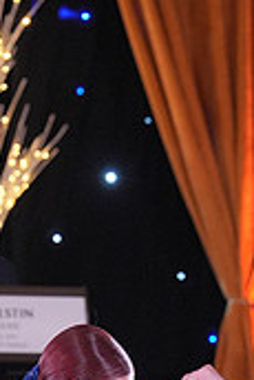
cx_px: 242
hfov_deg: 2.9
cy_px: 585
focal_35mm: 469
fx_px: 4953
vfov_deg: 4.4
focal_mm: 139
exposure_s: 1/400
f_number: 4
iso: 2500
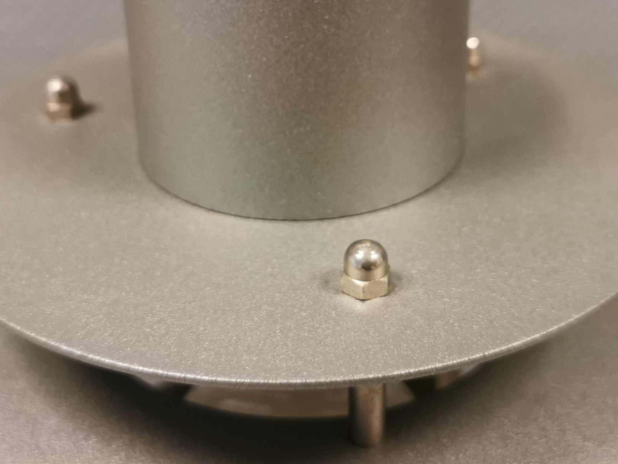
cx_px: 304
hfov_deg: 33.8
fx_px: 1018
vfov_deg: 25.6
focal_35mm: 57
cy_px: 165
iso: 250
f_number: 1.6
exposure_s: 1/60
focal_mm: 5.56
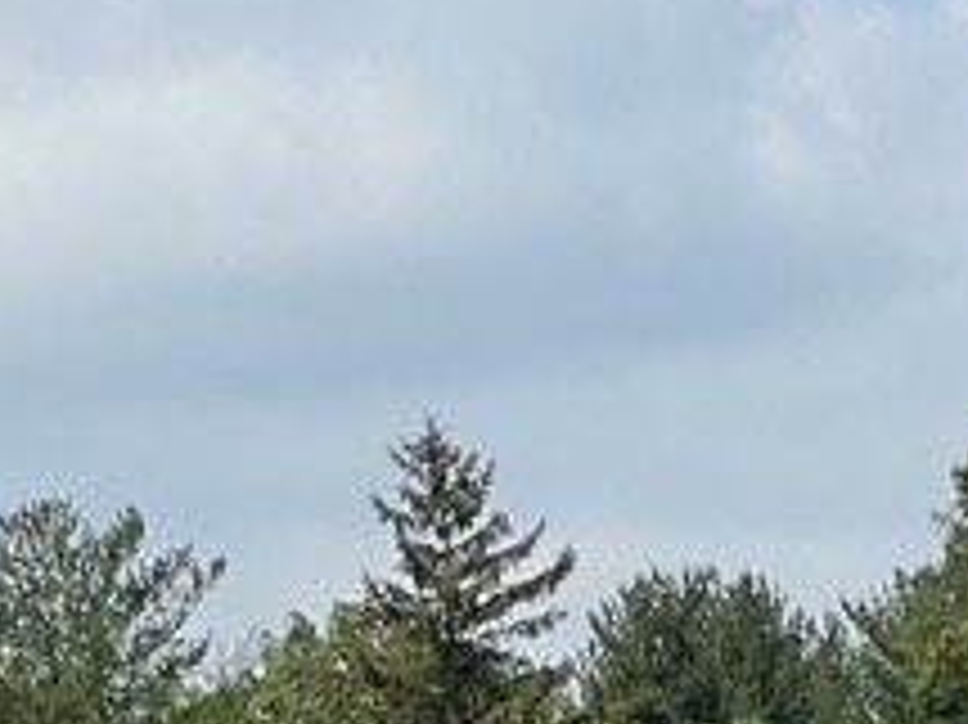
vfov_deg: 3.2
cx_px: -693
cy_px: 1408
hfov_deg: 4.3
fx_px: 12800
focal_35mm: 458
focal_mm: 9
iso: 32
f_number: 2.8
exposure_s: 1/919
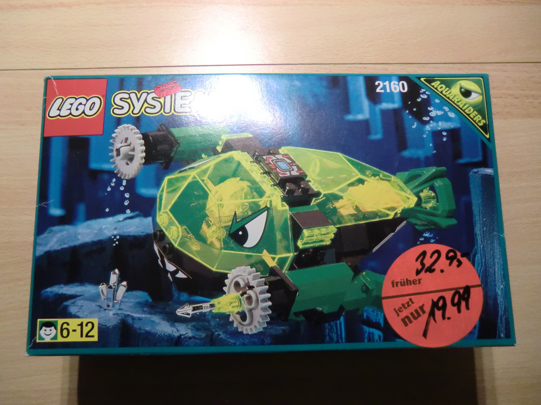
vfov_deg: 56.8
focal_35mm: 24
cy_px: 202
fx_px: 375
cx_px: 270
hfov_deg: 71.6
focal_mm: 4.3
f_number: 3.2
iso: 800
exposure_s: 1/50
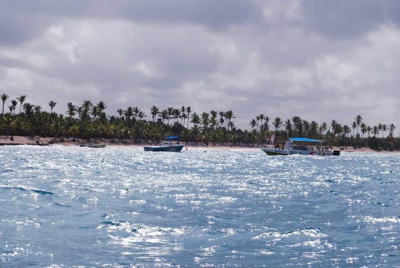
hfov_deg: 24.6
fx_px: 918
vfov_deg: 16.6
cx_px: 200
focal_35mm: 82
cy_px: 134
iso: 100
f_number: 10
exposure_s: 1/400
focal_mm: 55
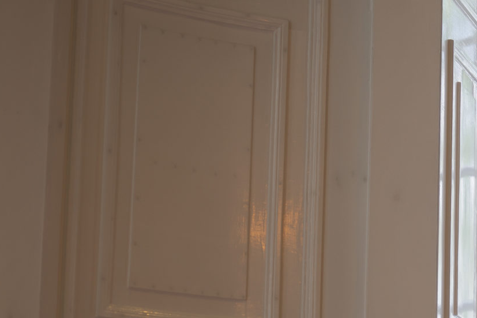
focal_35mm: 130
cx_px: 509
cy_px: 340
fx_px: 1722
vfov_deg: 10.4
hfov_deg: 15.4
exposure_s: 1/100
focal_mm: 42
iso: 160
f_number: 2.8
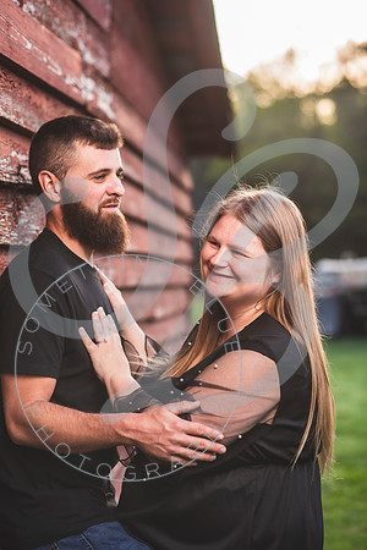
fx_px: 1300
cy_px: 275
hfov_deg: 16.1
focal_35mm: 85
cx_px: 184
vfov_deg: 23.9
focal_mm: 85
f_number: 2.8
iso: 100
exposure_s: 1/250
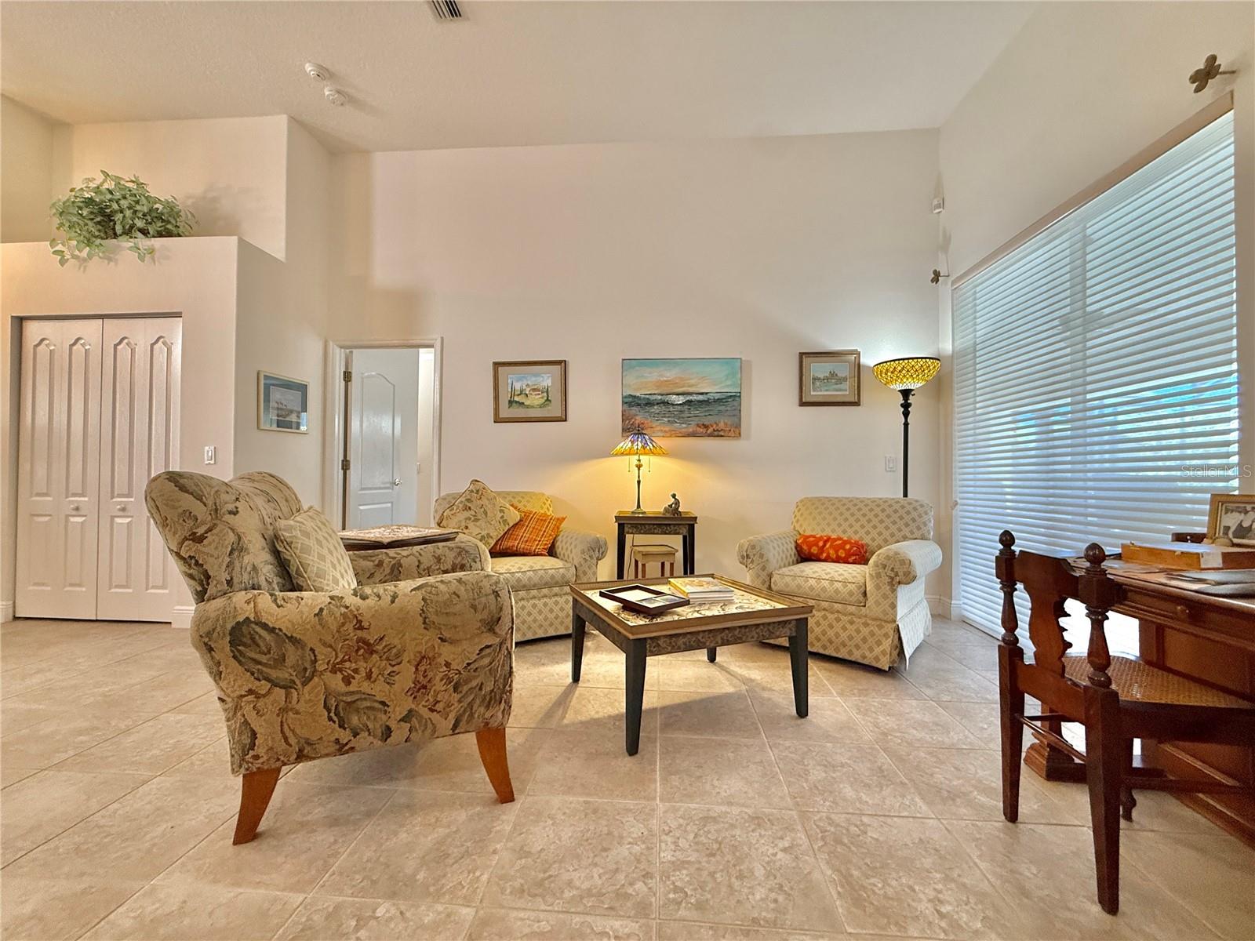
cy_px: 470
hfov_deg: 102.1
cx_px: 628
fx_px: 508
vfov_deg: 85.7
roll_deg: -0.8
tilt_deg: +2.3
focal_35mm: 14
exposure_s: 1/60
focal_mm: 2.22
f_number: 2.2
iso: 250
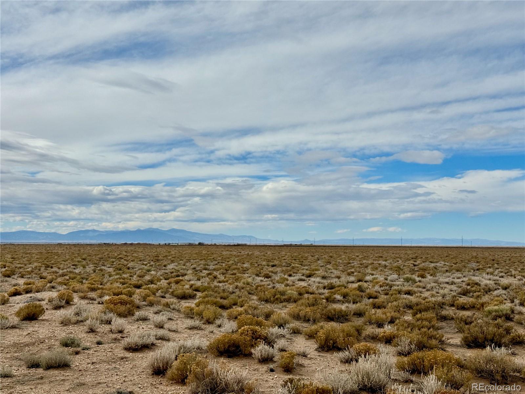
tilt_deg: +2.8
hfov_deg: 39.7
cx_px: 262
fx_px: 728
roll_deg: -0.4
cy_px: 197
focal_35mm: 48
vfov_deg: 30.3
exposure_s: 1/10526
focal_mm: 6.76
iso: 64
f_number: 1.78
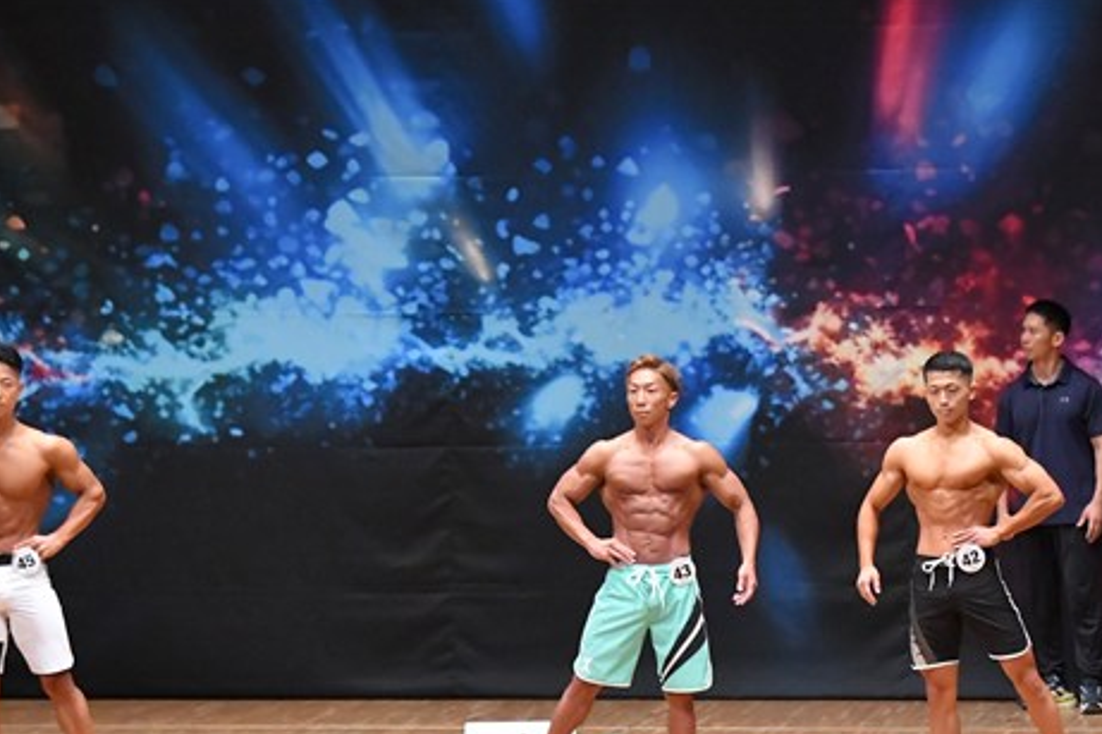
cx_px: 678
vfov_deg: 6.6
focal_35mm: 207
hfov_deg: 9.9
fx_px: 6334
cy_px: 607
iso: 8000
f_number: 5.6
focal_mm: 82
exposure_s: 1/400
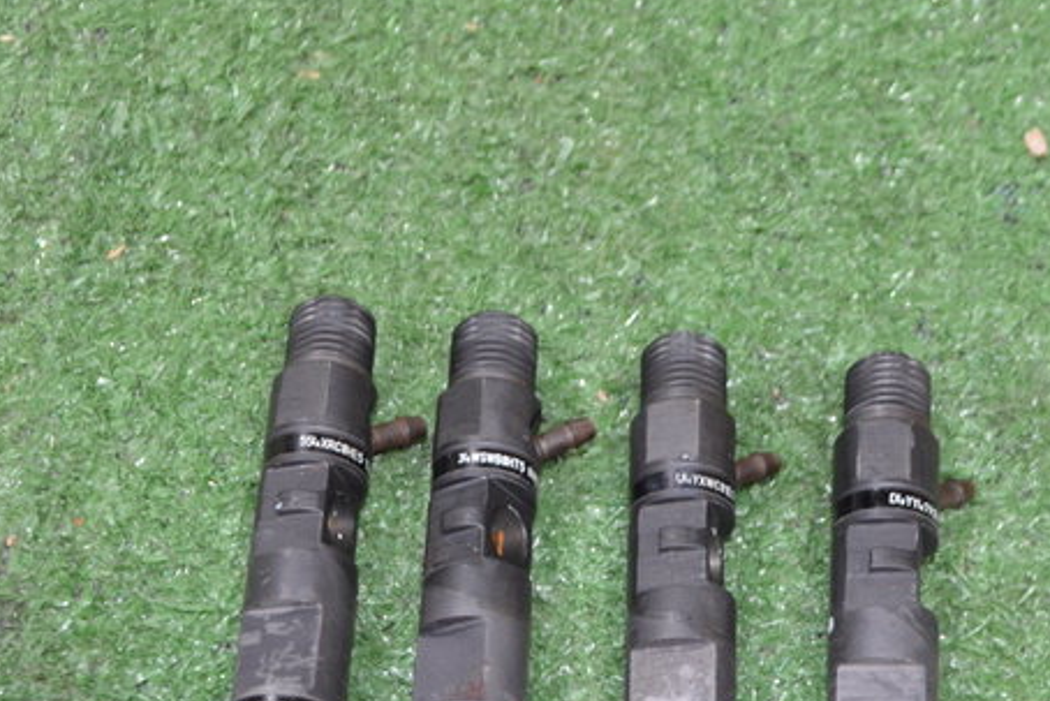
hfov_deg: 25.1
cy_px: 720
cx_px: 541
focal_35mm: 81
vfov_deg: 16.5
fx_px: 2363
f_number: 4
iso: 1100
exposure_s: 1/60
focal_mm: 24
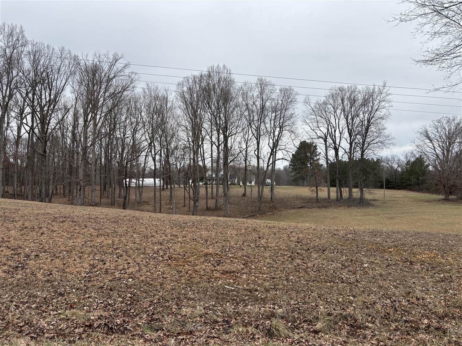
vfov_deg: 53.0
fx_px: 347
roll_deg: +3.6
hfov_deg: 67.3
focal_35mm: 26
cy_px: 173
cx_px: 231
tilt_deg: +2.8
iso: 50
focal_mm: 5.96
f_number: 1.6
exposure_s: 1/997
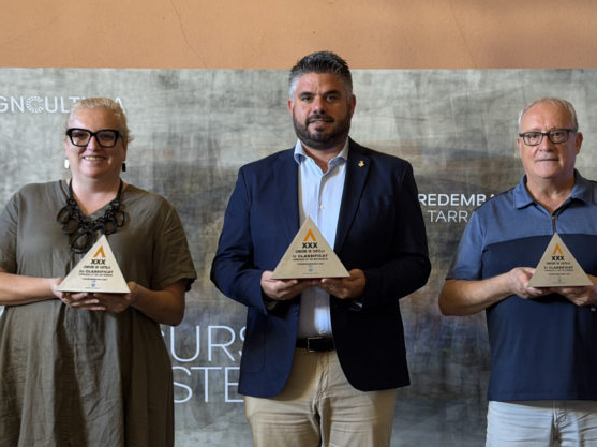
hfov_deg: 28.1
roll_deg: +0.3
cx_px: 361
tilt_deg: +1.0
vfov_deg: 21.3
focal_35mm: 69
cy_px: 249
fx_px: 1189
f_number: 1.78
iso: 250
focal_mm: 6.76
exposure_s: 1/50
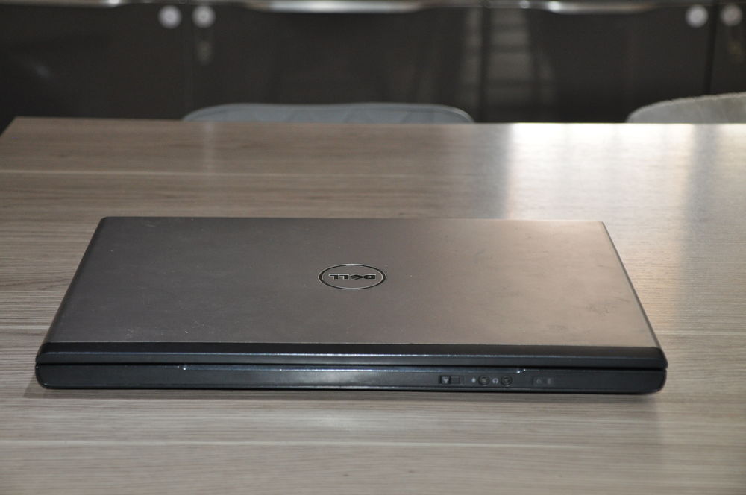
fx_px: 1552
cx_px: 373
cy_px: 248
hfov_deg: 27.0
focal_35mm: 75
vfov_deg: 18.1
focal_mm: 50
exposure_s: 1/80
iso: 800
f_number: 5
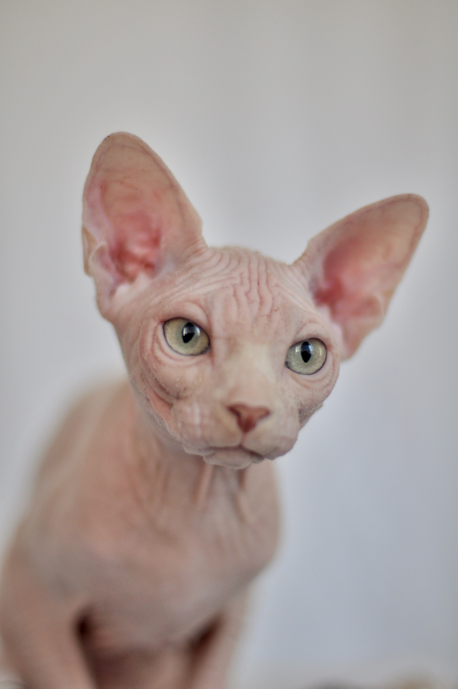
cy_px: 344
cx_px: 229
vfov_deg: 27.0
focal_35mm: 75
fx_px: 1435
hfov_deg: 18.1
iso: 400
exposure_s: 1/500
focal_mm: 50
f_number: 1.4
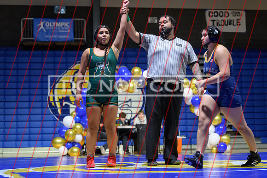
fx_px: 583
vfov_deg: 17.4
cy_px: 95
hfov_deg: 25.8
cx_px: 147
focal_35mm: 79
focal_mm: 70
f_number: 2.8
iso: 8000
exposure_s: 1/640
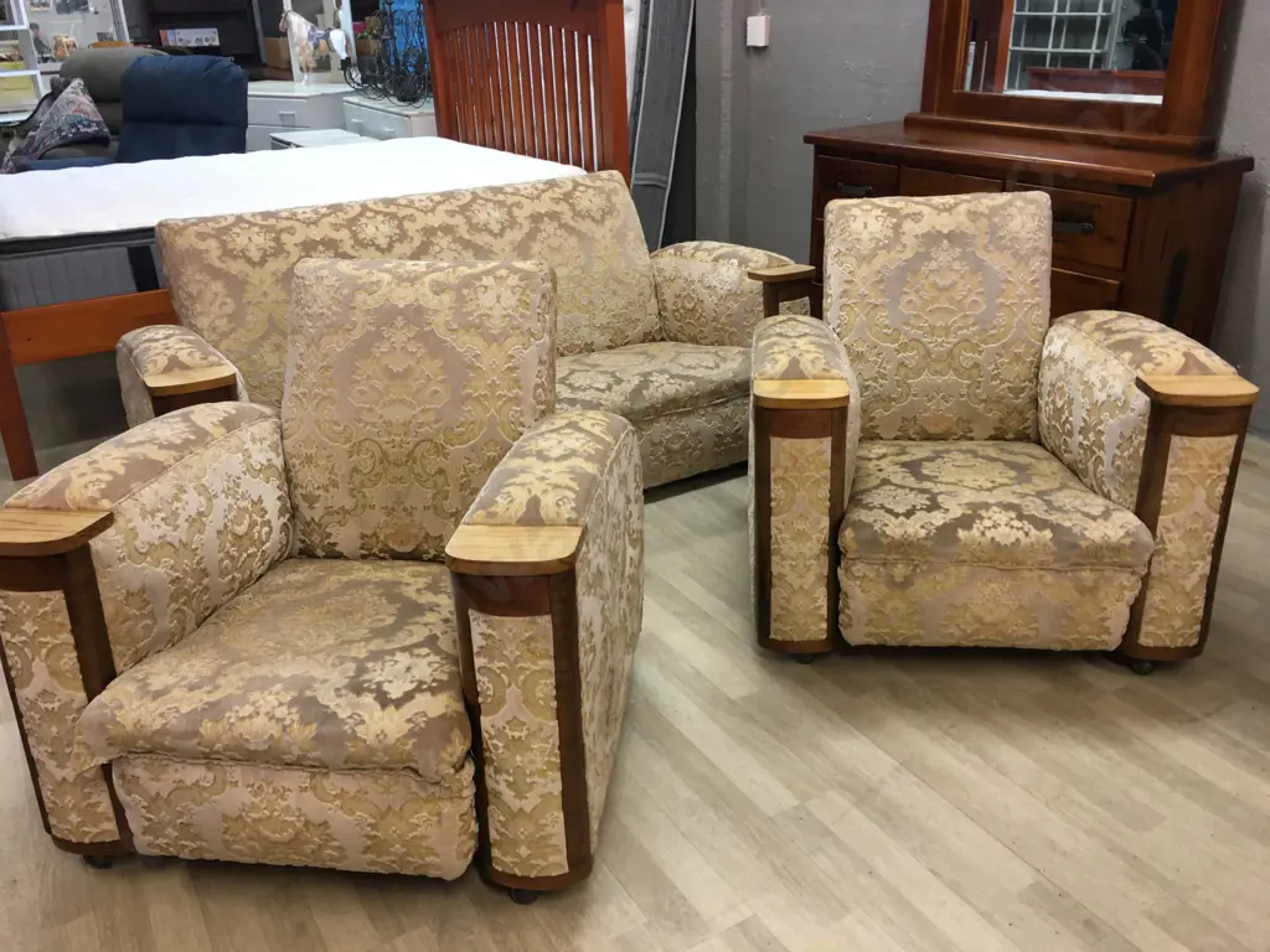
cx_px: 635
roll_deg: +1.3
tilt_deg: -22.7
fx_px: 1064
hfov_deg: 61.7
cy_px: 476
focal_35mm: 29
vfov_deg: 48.2
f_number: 2.2
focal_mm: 4.15
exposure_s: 1/17
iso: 32
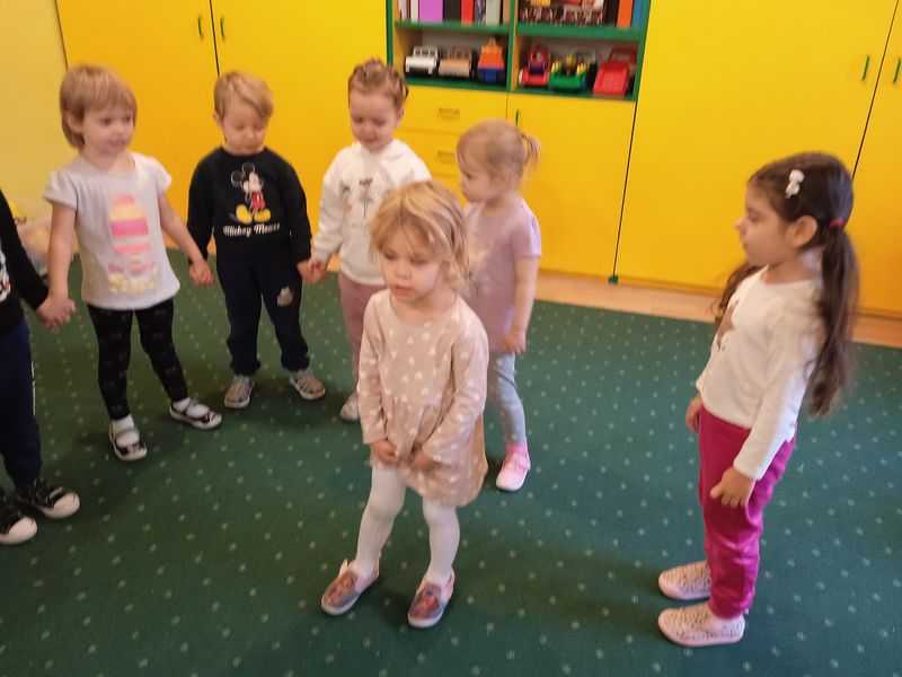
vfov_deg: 49.7
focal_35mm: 28
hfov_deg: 63.4
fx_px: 730
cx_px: 451
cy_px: 338
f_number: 2.2
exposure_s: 1/20
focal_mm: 3.43
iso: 779
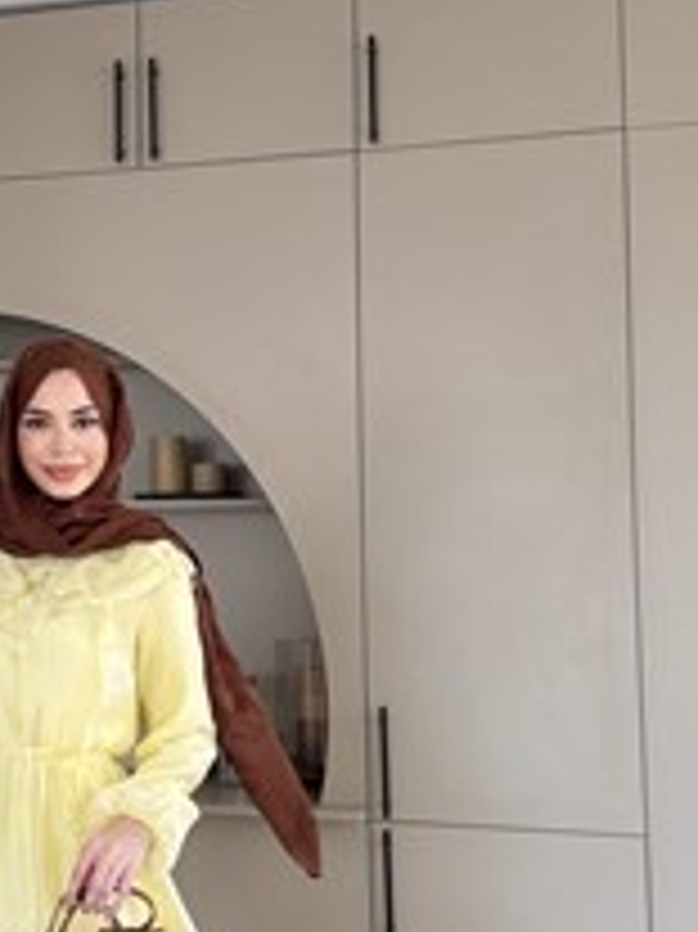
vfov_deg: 36.6
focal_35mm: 48
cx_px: 72
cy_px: 880
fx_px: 1292
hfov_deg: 29.0
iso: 200
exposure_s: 1/313
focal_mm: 6.76
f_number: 1.78
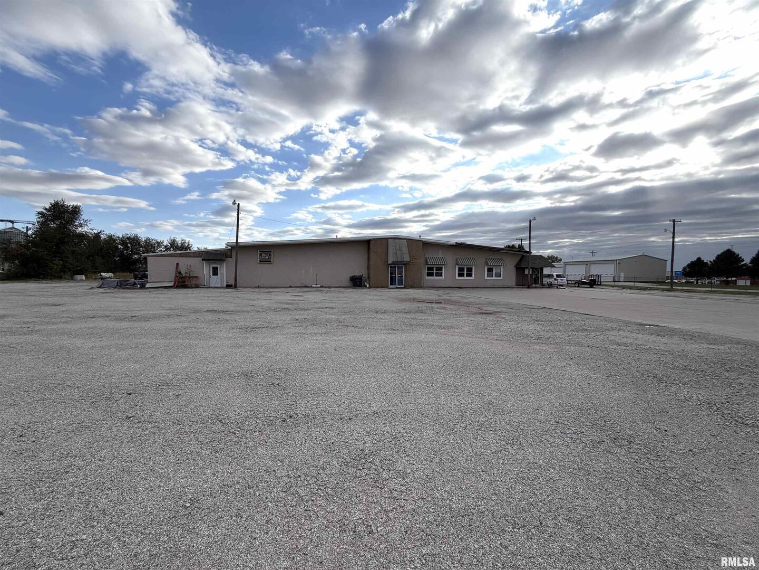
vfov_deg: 85.7
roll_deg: -0.5
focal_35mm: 14
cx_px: 380
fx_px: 307
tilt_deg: -1.2
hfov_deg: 102.1
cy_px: 285
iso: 32
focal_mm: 2.22
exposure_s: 1/1259
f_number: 2.2
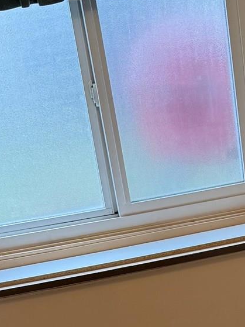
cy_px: 459
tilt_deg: -26.8
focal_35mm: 99
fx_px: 935
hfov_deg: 14.8
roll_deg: +8.3
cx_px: 221
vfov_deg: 18.1
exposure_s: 1/120
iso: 125
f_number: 1.78
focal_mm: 6.76
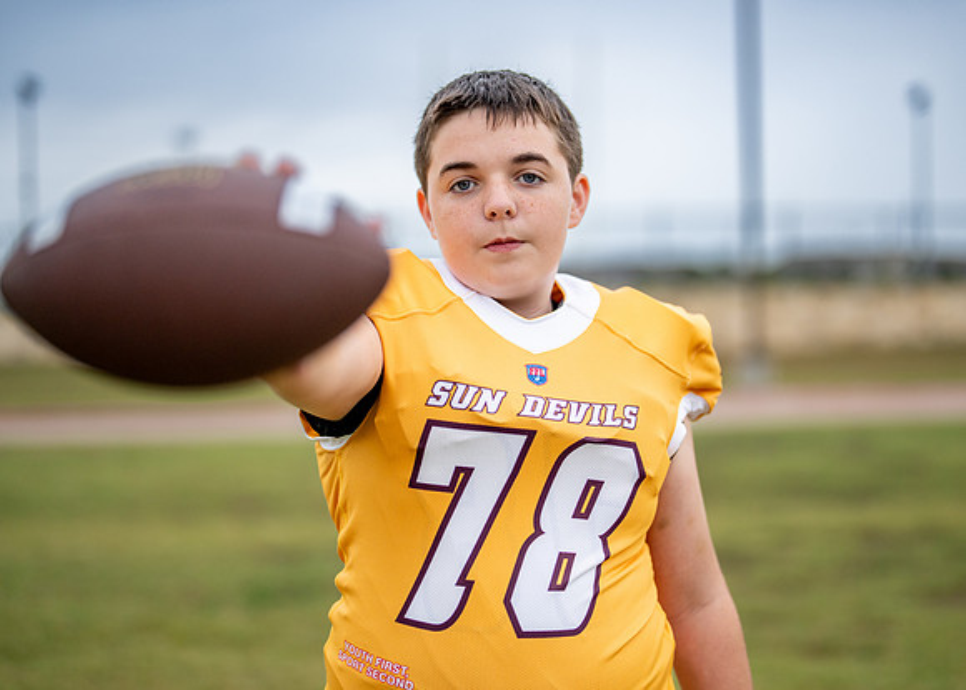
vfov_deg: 24.8
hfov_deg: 34.2
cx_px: 509
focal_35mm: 57
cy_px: 335
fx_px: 1568
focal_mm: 50
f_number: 1.2
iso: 320
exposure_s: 1/2000
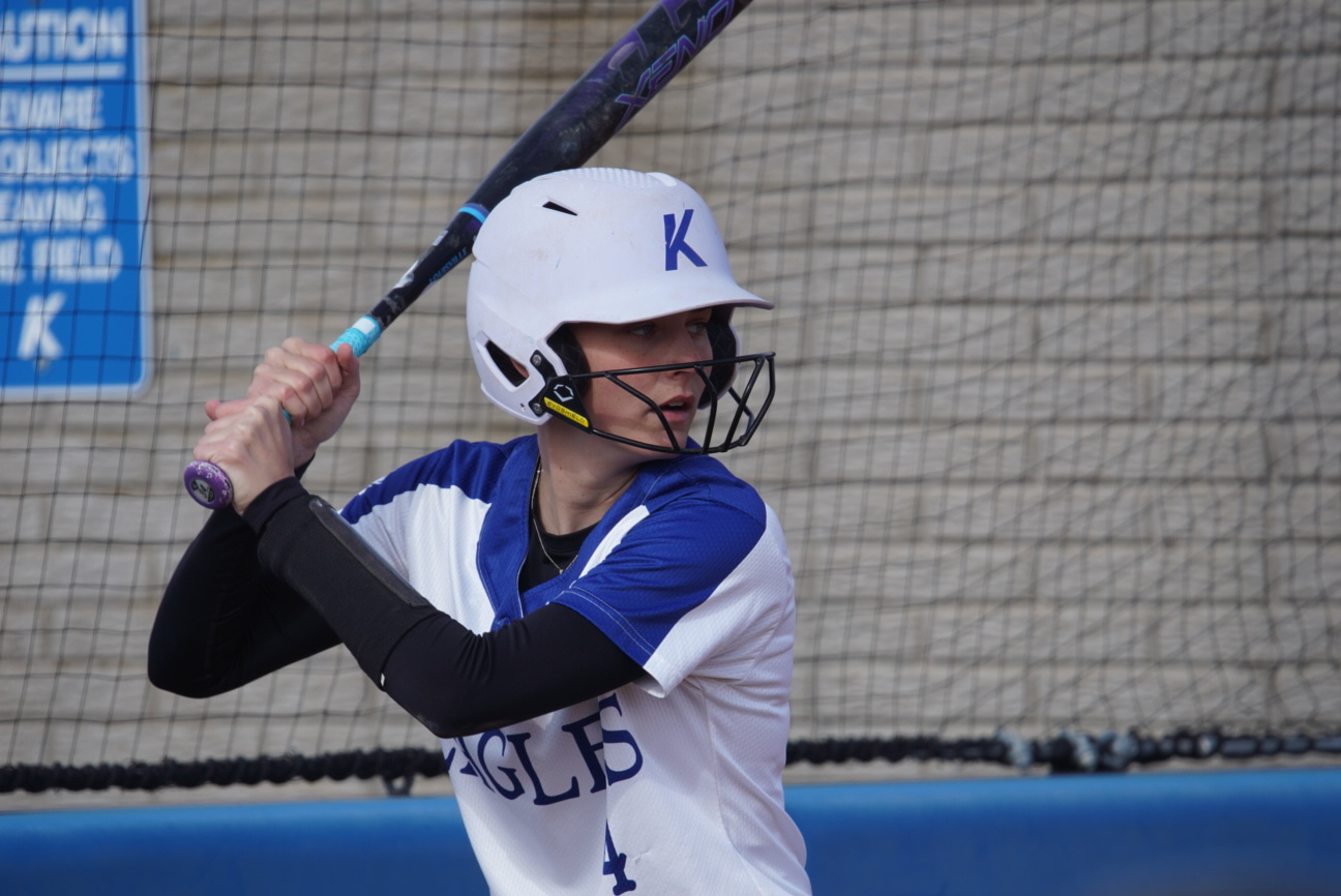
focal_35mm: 561
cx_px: 654
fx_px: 20911
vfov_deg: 2.5
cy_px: 507
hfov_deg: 3.7
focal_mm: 450
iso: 160
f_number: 6.3
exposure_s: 1/500
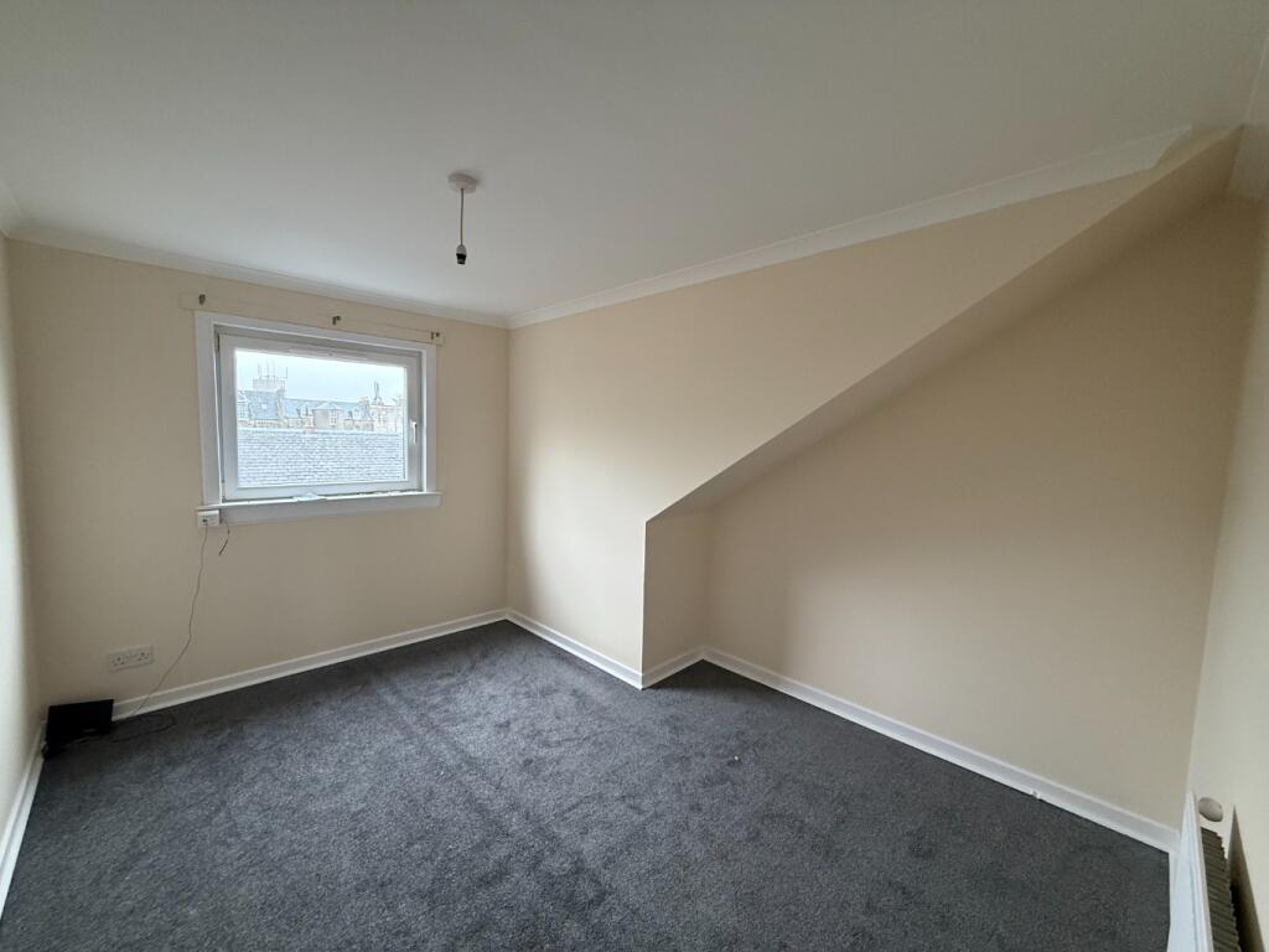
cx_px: 634
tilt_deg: -4.7
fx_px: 513
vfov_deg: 85.7
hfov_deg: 102.1
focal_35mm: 14
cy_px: 476
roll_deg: -1.1
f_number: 2.2
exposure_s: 1/99
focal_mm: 2.22
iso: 200
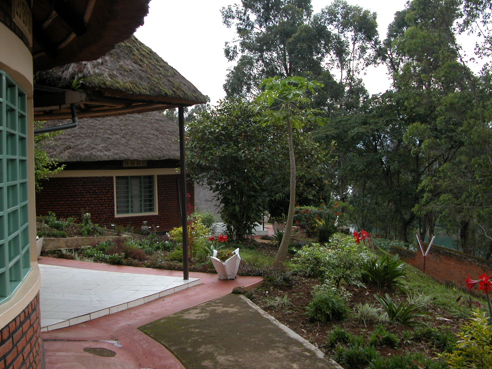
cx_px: 200
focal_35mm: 42
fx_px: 597
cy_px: 151
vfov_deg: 34.3
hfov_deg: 44.6
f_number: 2.8
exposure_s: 1/53.5
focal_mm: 8.9
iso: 100
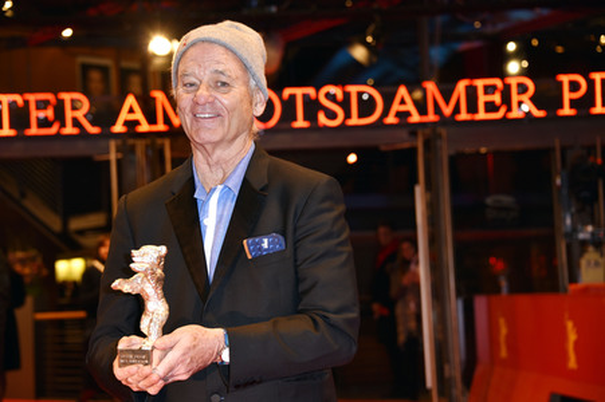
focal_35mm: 90
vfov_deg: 15.2
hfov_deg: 22.6
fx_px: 1511
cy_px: 201
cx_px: 302
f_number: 5.6
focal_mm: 90
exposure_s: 1/125
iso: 400
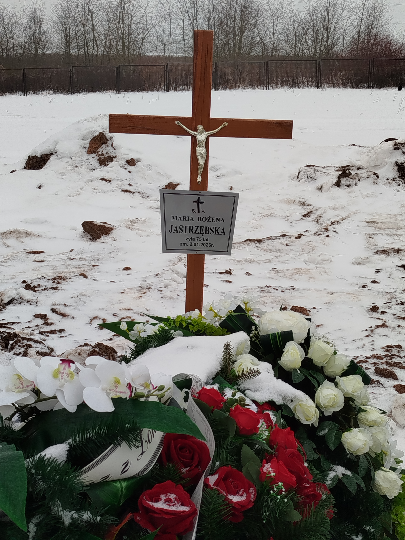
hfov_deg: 30.3
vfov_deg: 39.7
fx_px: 749
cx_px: 202
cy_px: 270
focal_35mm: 48
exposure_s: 1/244
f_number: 1.7
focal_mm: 5.31
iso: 50
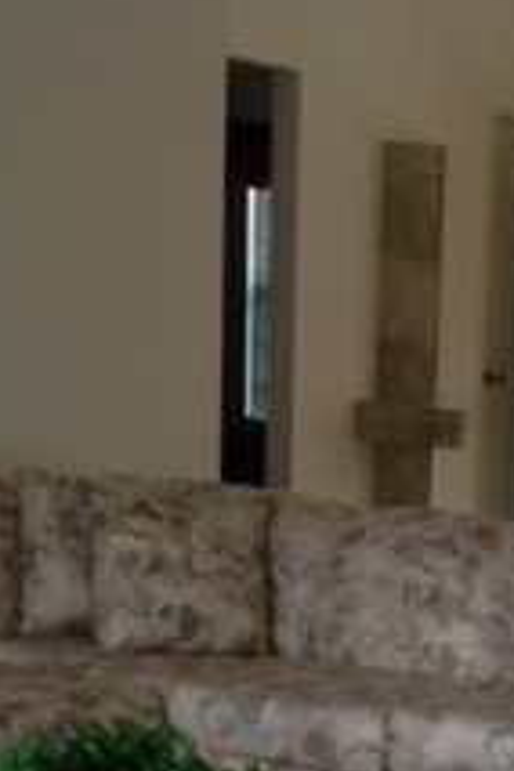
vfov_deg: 19.4
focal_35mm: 103
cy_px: 720
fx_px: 2206
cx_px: 597
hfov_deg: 13.0
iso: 40
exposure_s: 1/24
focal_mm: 3.3
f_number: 2.4
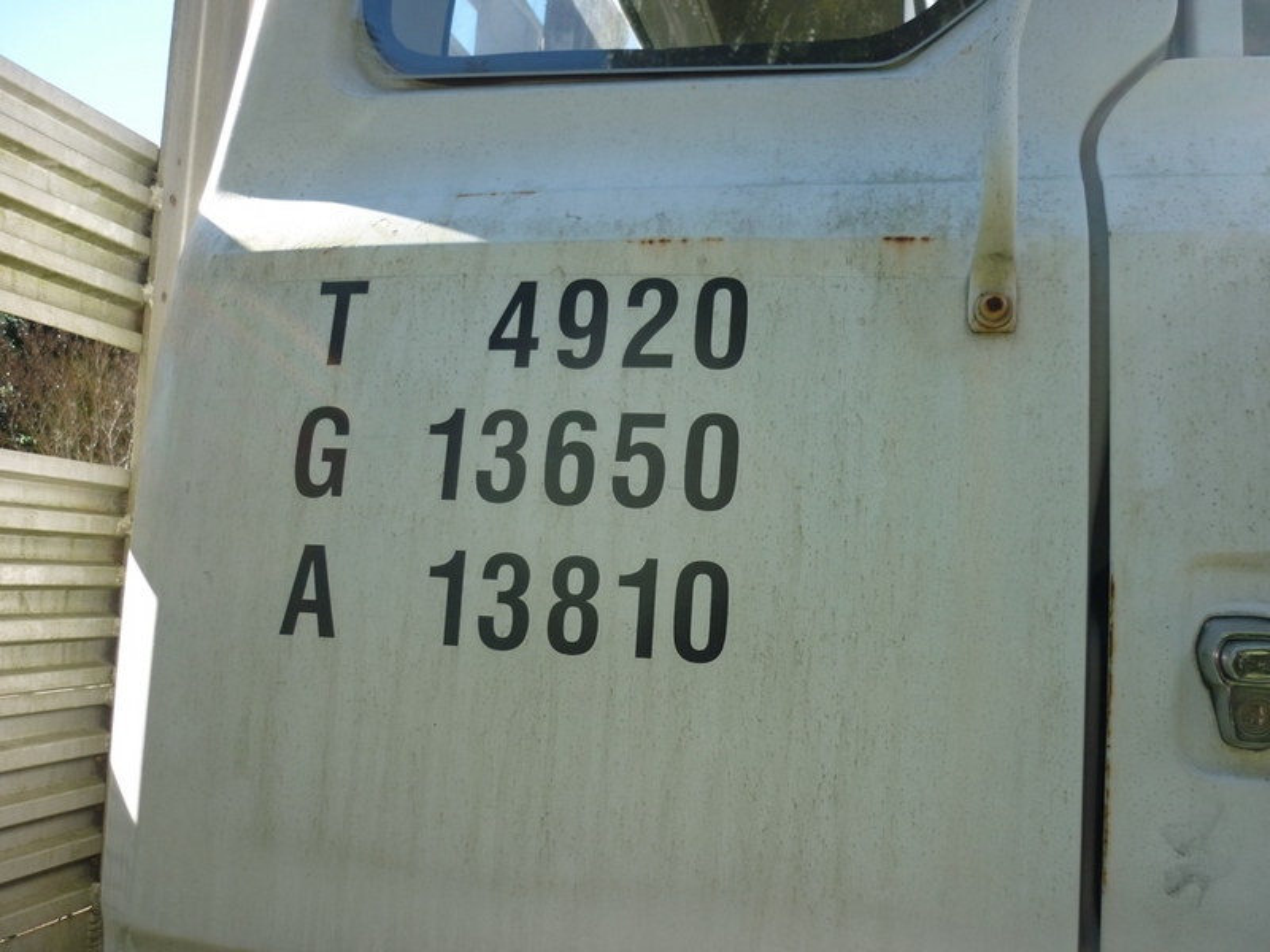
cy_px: 476
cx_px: 635
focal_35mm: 33
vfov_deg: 42.9
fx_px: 1211
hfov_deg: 55.4
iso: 80
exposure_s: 1/250
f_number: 2.8
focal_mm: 5.5
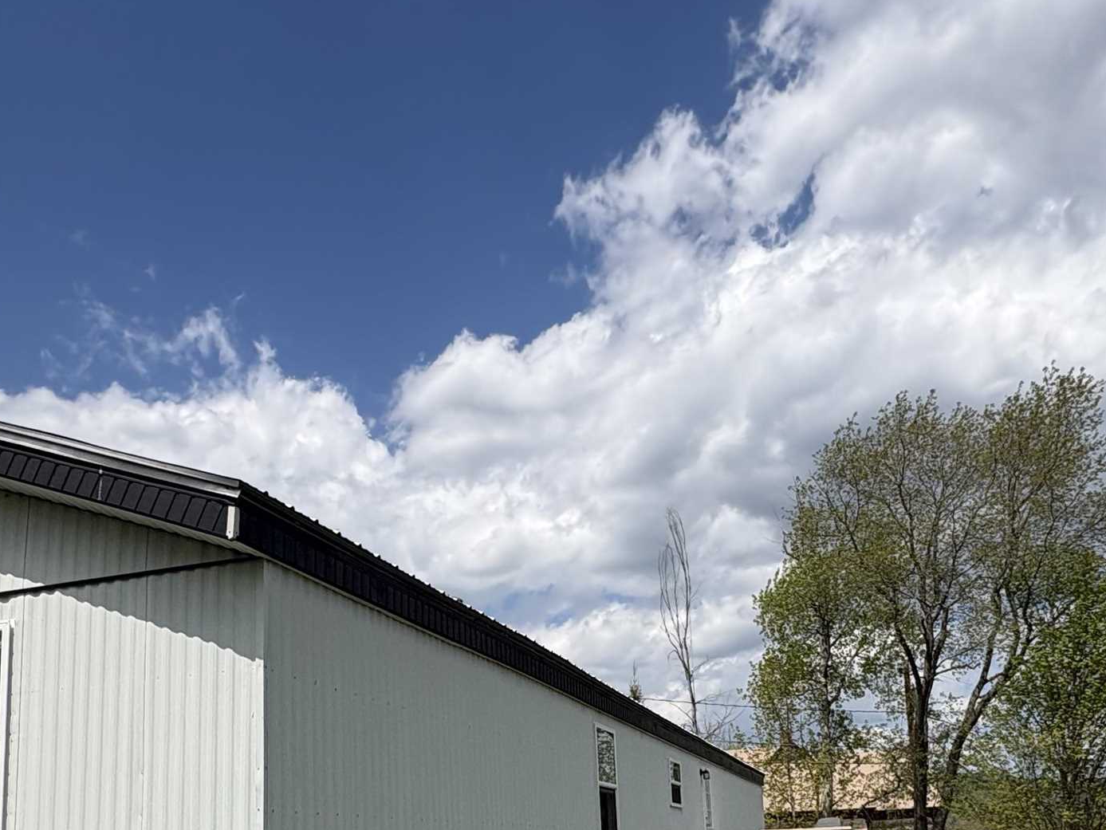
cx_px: 627
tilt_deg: +8.3
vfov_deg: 42.3
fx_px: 991
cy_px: 723
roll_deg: +2.5
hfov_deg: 58.1
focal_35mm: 31
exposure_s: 1/4132
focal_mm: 2.22
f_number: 2.2
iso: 50
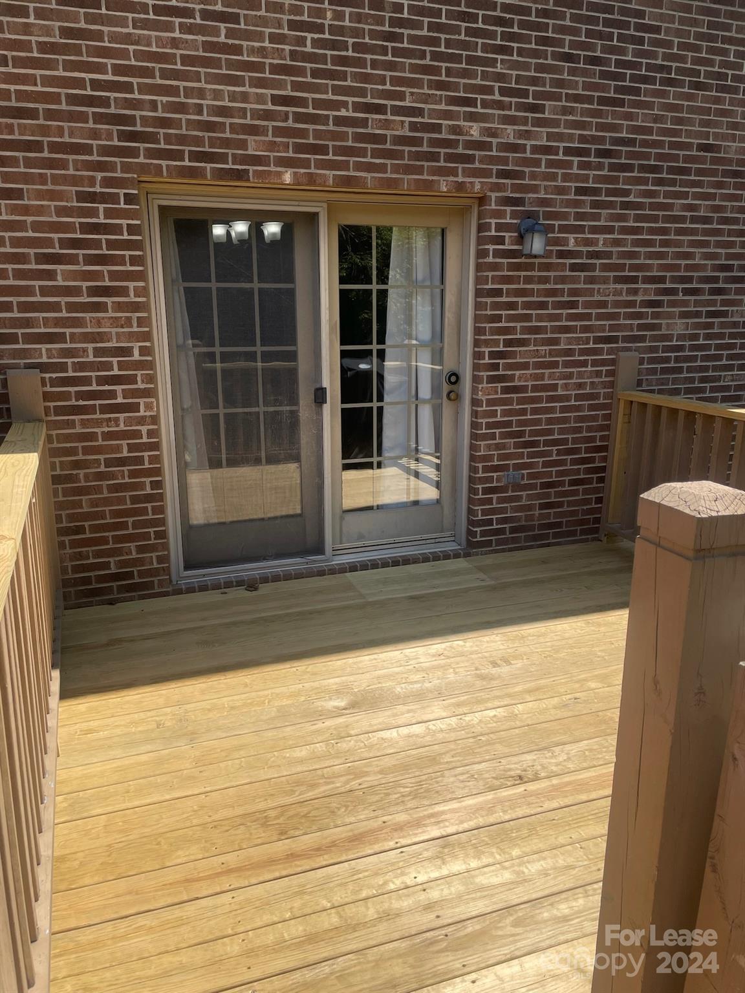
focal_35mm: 26
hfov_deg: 53.1
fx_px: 746
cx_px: 372
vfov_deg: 67.3
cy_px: 496
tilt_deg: -15.1
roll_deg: +0.4
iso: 32
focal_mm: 4.2
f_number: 1.6
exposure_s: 1/3861
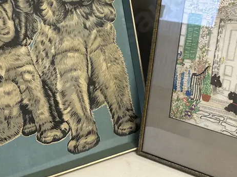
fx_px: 363
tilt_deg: -21.8
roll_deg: +1.8
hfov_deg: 36.2
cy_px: 37
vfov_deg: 27.0
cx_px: 123
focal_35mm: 53
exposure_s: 1/100
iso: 200
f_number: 1.78
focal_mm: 6.86
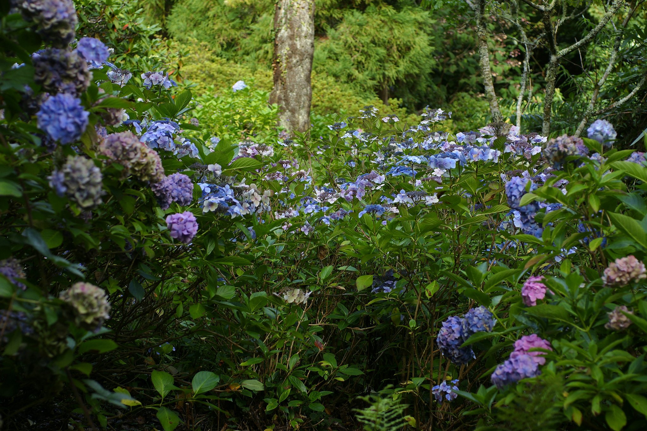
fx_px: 1348
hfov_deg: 27.0
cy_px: 216
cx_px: 324
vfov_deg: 18.2
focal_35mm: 75
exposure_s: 1/320
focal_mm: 50
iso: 200
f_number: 4
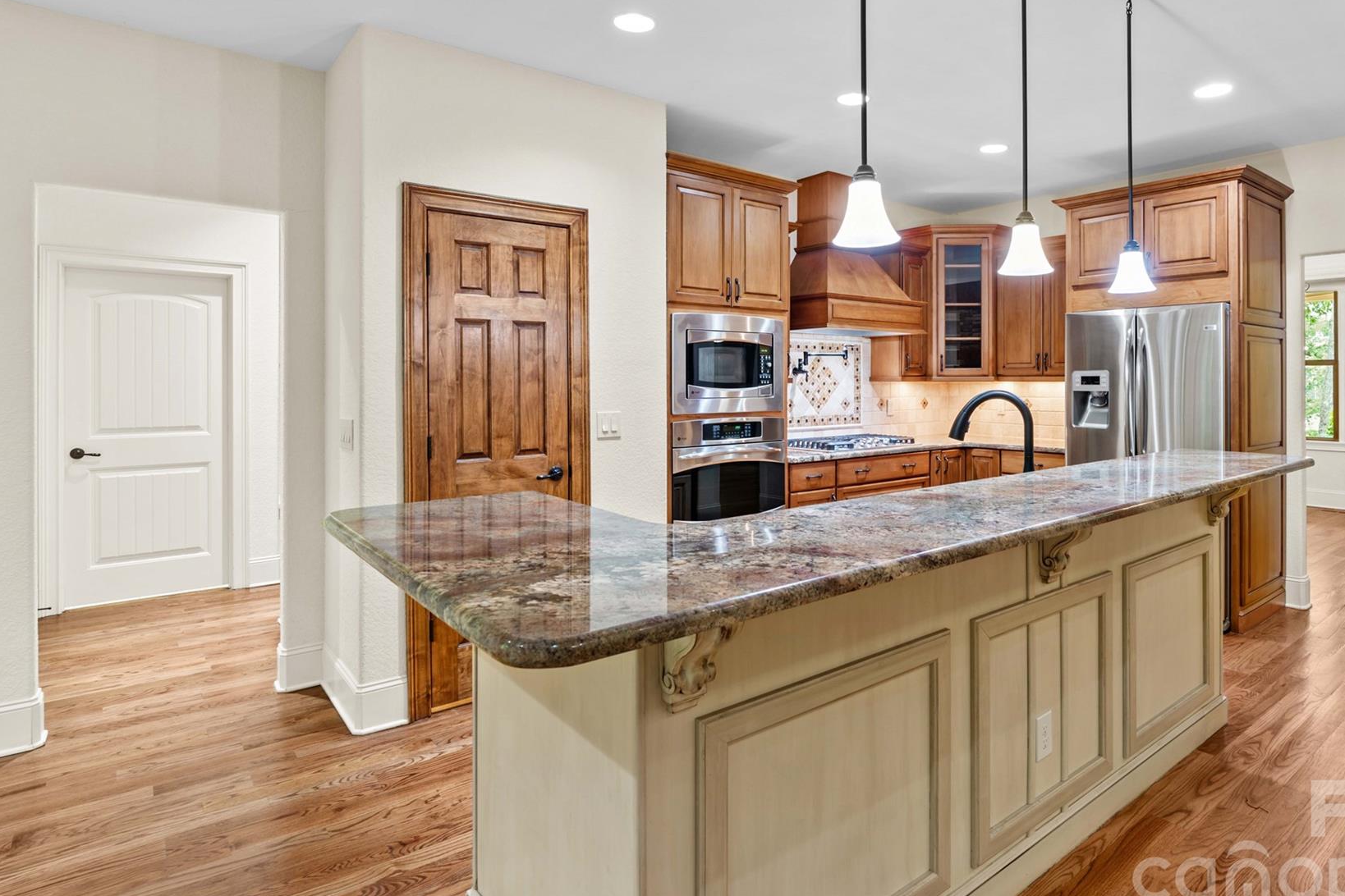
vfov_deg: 61.6
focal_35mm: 20
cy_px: 381
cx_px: 786
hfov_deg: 83.3
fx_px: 747
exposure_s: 1.3
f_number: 8
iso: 100
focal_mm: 16
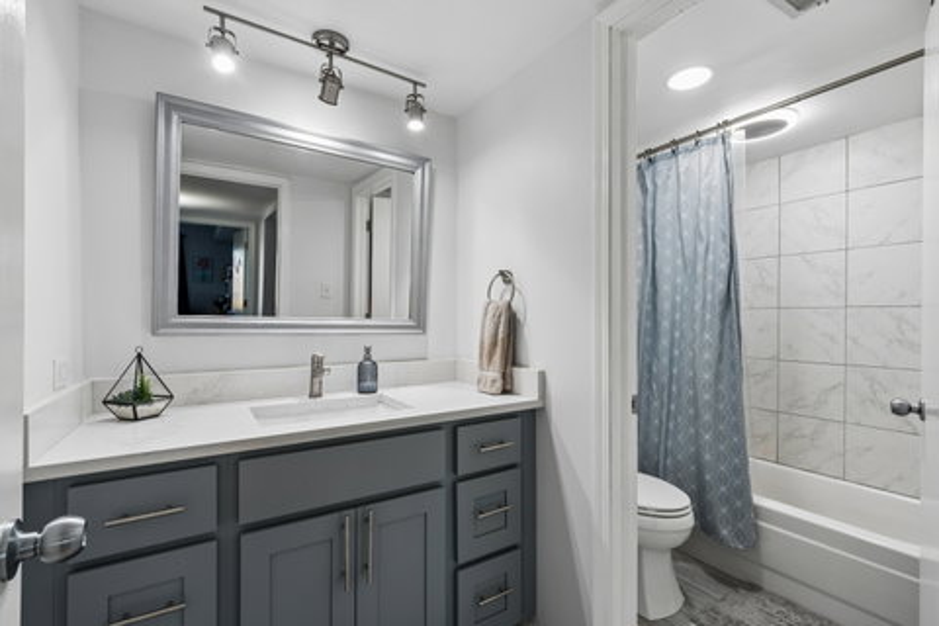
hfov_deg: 100.4
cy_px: 313
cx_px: 470
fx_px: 391
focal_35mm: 15
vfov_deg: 77.3
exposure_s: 1/20
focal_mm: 10
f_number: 8
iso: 250
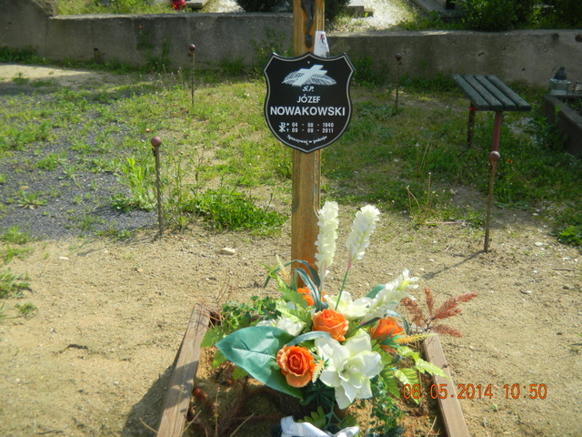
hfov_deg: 41.2
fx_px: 773
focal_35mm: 46
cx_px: 291
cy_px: 218
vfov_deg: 31.5
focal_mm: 8.3
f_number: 4.1
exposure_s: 1/357
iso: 80
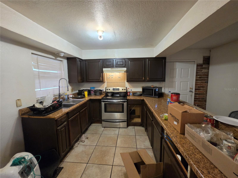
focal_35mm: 13
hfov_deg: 106.2
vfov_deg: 89.9
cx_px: 119
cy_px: 89
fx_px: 89
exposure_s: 1/60
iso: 320
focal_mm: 2.2
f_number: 1.9
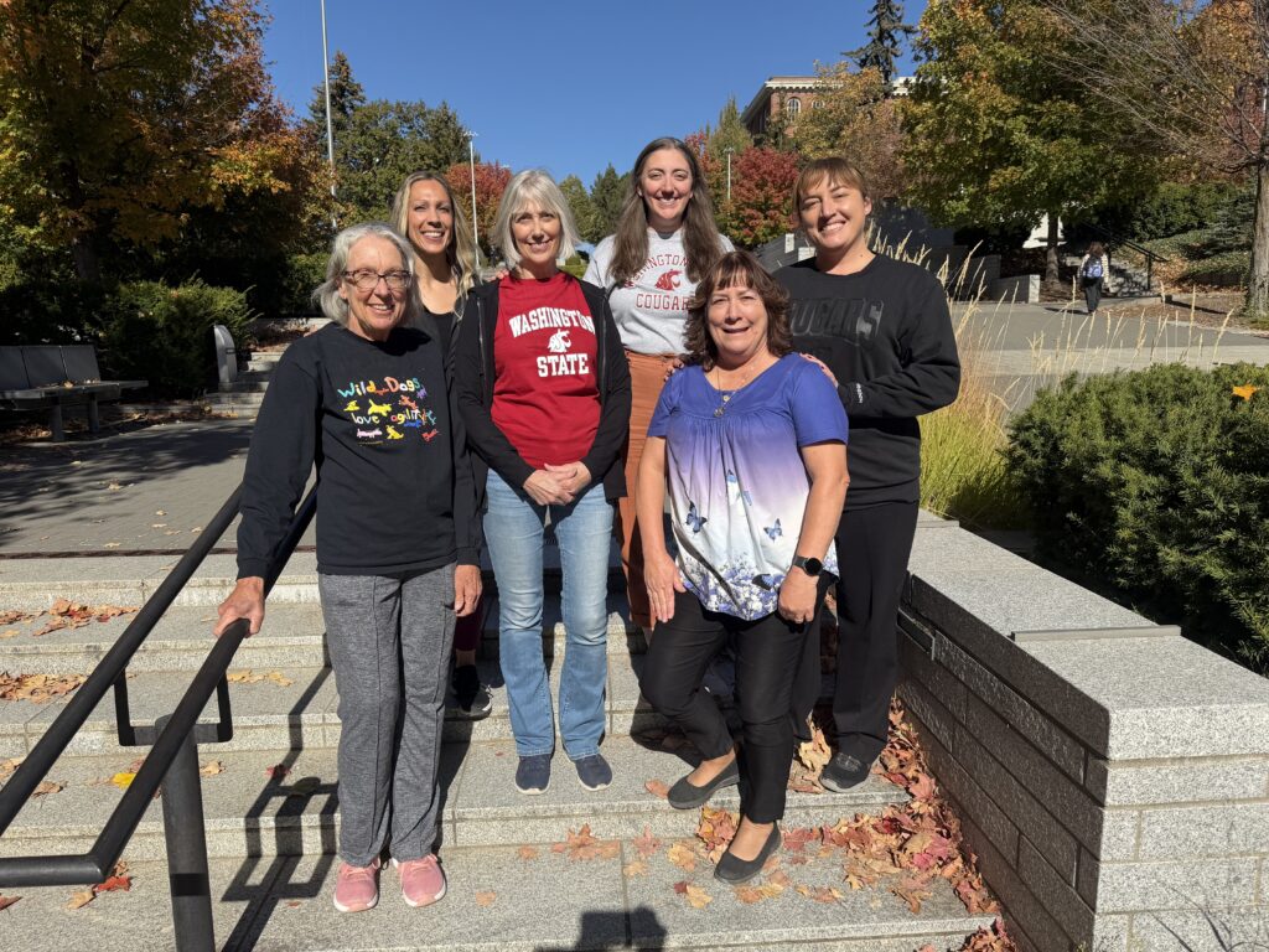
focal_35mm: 24
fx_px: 880
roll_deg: +0.9
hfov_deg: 71.6
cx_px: 634
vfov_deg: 56.8
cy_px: 476
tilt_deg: -8.9
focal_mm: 6.76
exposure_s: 1/5319
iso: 80
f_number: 1.78
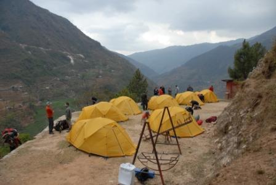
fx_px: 207
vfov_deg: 48.1
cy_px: 92
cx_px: 138
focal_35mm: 27
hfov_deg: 67.3
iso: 100
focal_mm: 18
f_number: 5
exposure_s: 1/90
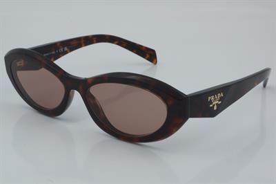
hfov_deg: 27.0
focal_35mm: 75
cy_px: 92
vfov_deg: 18.2
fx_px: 575
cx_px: 138
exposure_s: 1/4
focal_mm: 50
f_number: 32
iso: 100
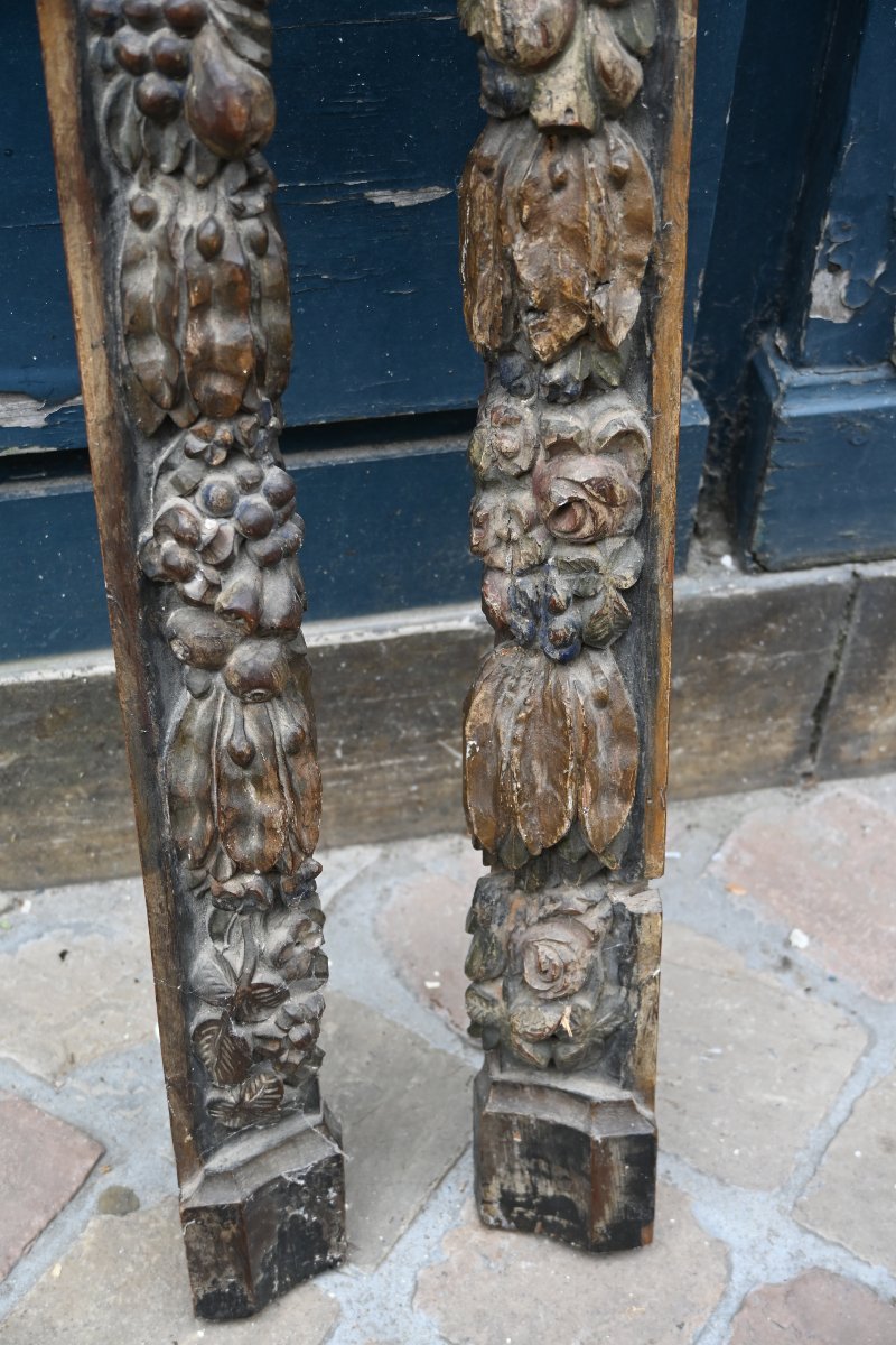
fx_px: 2016
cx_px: 448
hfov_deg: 25.1
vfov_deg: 36.9
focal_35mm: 54
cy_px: 672
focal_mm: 36
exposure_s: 1/250
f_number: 4.2
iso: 320
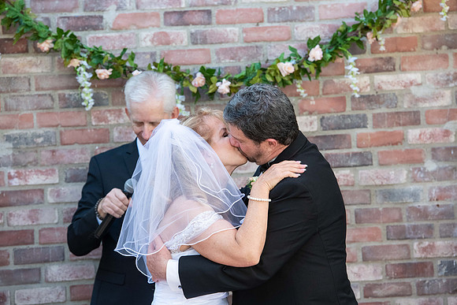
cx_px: 228
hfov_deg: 14.2
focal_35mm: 145
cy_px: 152
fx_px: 1841
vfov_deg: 9.5
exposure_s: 1/1000
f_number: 5
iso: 1250
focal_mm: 145
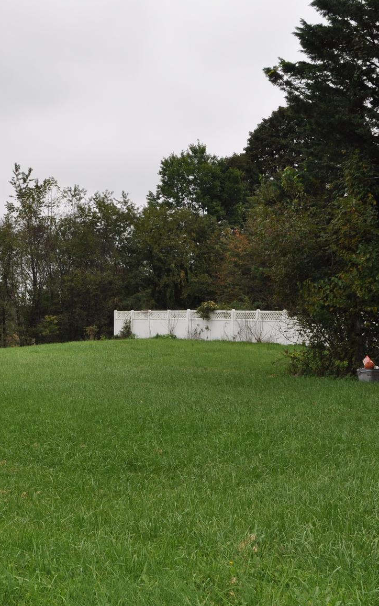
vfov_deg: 37.5
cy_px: 345
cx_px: 86
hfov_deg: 23.7
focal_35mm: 54
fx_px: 892
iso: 200
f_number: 10
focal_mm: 20
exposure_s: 1/200
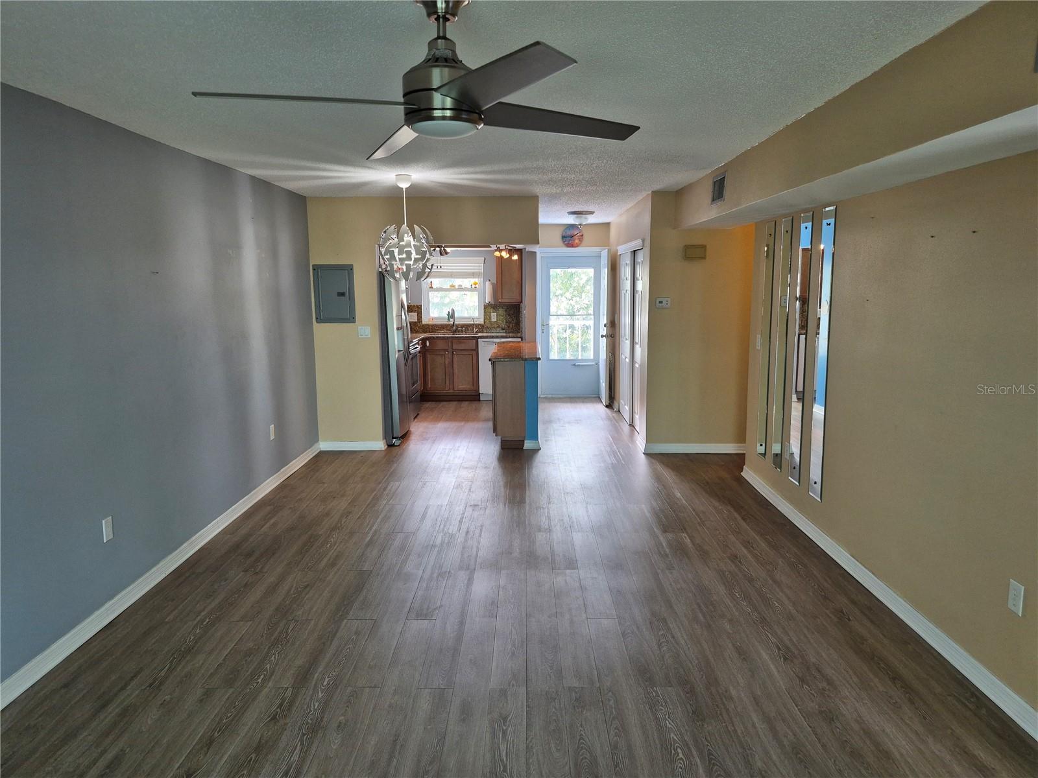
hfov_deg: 73.9
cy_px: 389
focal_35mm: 23
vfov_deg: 58.9
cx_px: 519
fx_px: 690
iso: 125
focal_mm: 5.4
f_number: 1.8
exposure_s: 1/120
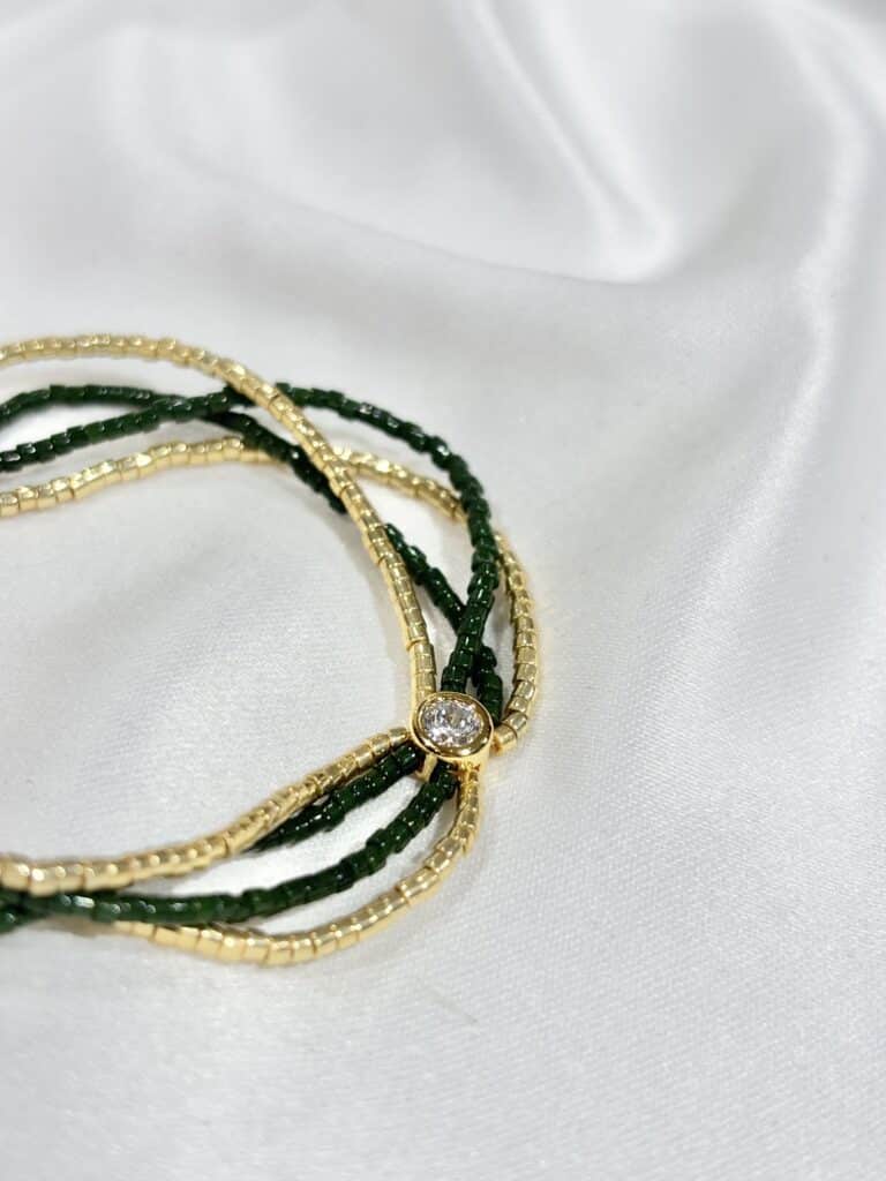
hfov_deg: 28.0
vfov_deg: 36.8
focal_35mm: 52
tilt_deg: -39.1
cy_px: 590
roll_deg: +11.1
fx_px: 1775
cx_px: 443
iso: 32
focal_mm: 5.96
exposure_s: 1/223
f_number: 1.6
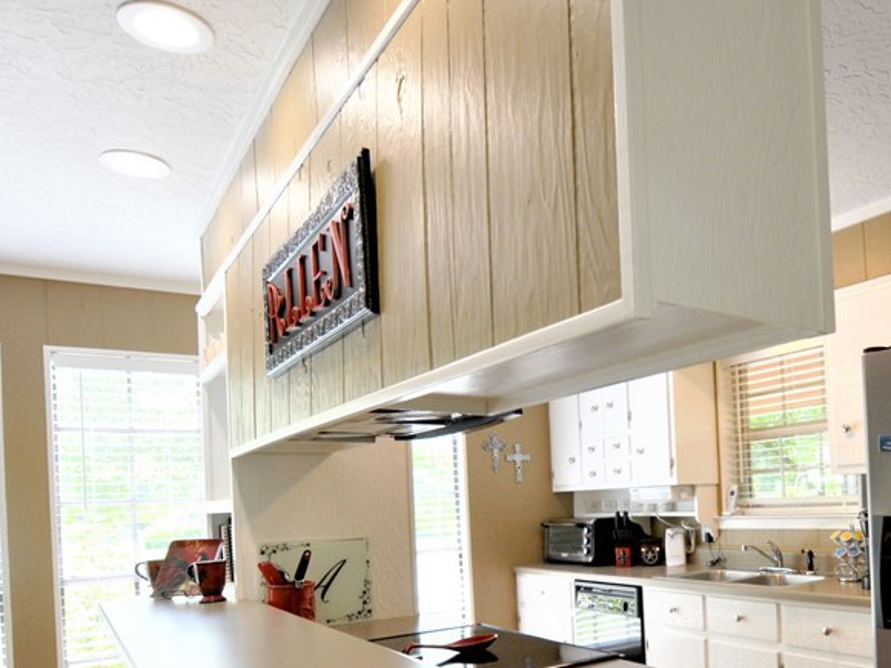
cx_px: 648
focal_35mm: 27
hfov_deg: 62.3
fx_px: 695
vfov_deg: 49.7
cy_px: 485
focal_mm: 10
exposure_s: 1/125
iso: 400
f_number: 5.6
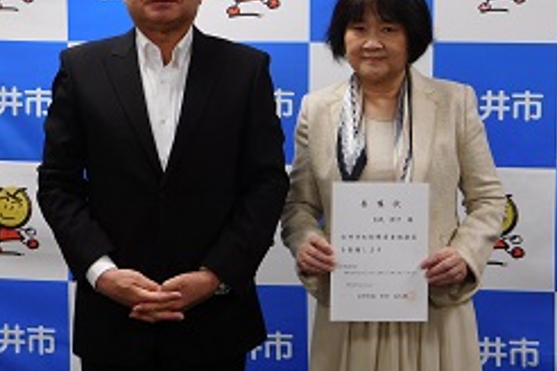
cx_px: 317
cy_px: 115
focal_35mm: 76
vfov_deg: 17.9
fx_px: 1176
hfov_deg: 26.6
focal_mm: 8.9
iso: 180
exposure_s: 1/30
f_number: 4.1
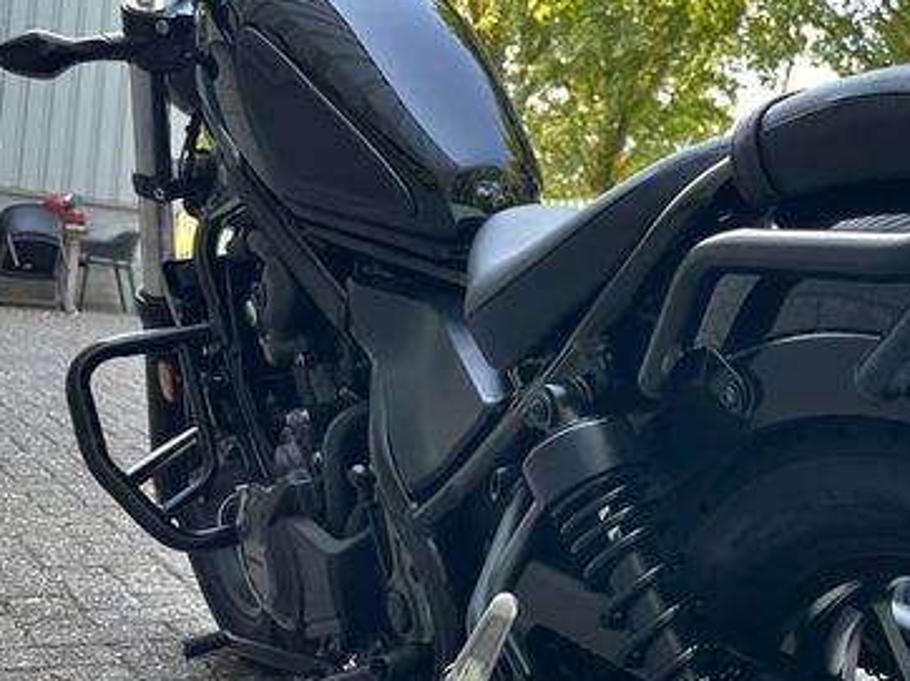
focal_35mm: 46
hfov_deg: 39.3
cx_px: 757
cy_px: 349
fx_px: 1208
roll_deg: -6.6
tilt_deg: -4.3
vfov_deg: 31.5
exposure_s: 1/121
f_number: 1.6
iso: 125
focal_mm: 5.1
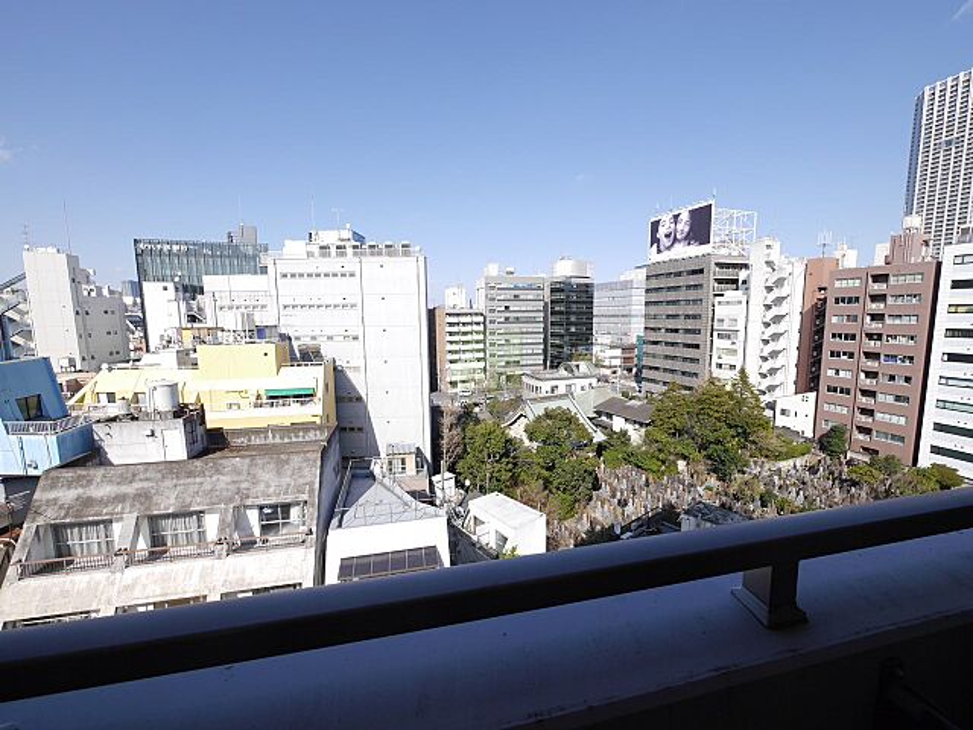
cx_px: 486
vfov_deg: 85.7
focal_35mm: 14
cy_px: 365
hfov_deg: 102.1
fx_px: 394
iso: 160
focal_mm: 7
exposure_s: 1/320
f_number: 7.1
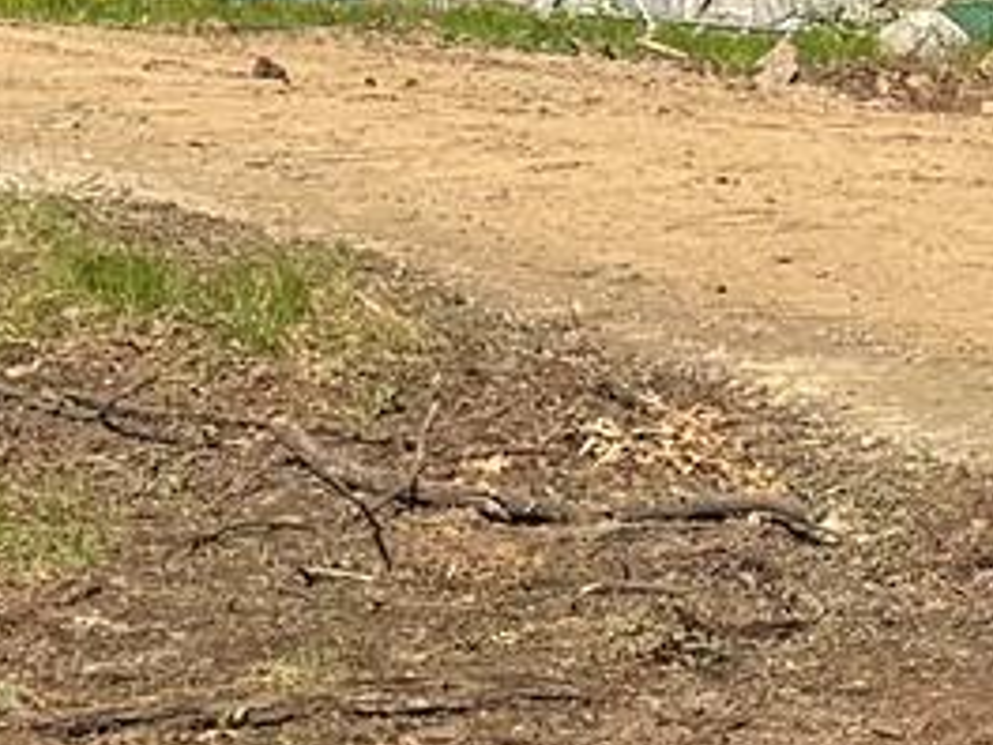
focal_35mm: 186
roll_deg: +0.7
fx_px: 5336
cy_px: 143
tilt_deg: +3.6
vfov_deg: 8.0
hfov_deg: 9.8
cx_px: 2020
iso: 80
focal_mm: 6.76
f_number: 1.78
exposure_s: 1/3802
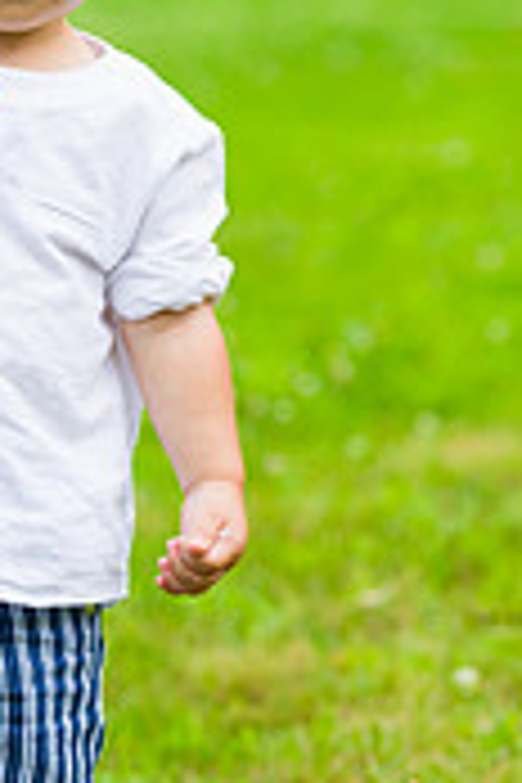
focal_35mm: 259
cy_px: 198
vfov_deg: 7.9
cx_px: -58
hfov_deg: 5.3
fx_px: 5633
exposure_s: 1/500
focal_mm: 100
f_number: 4
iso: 200
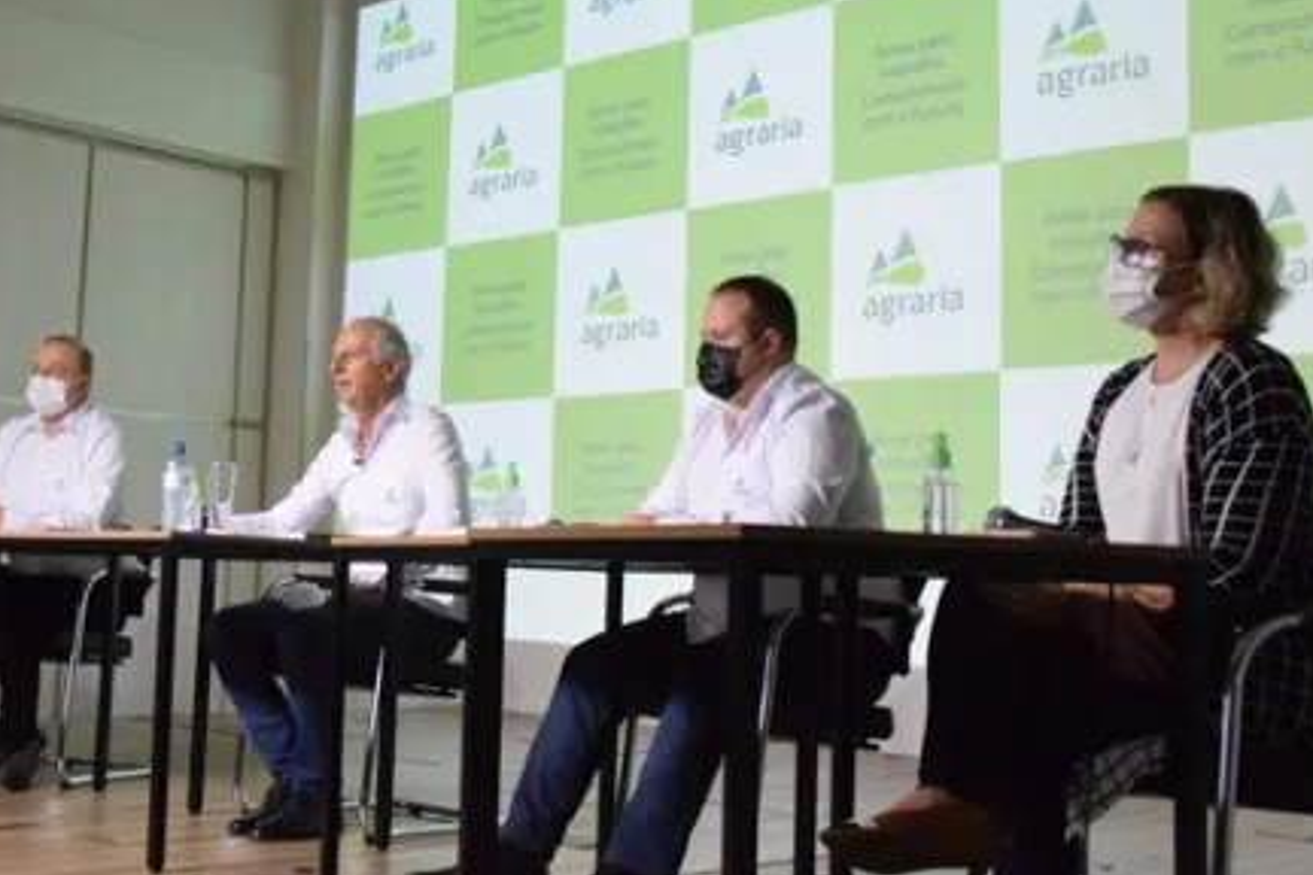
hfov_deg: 39.4
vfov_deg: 26.9
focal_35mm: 50
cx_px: 514
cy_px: 340
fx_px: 1823
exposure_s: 1/100
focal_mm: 24
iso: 5000
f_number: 8
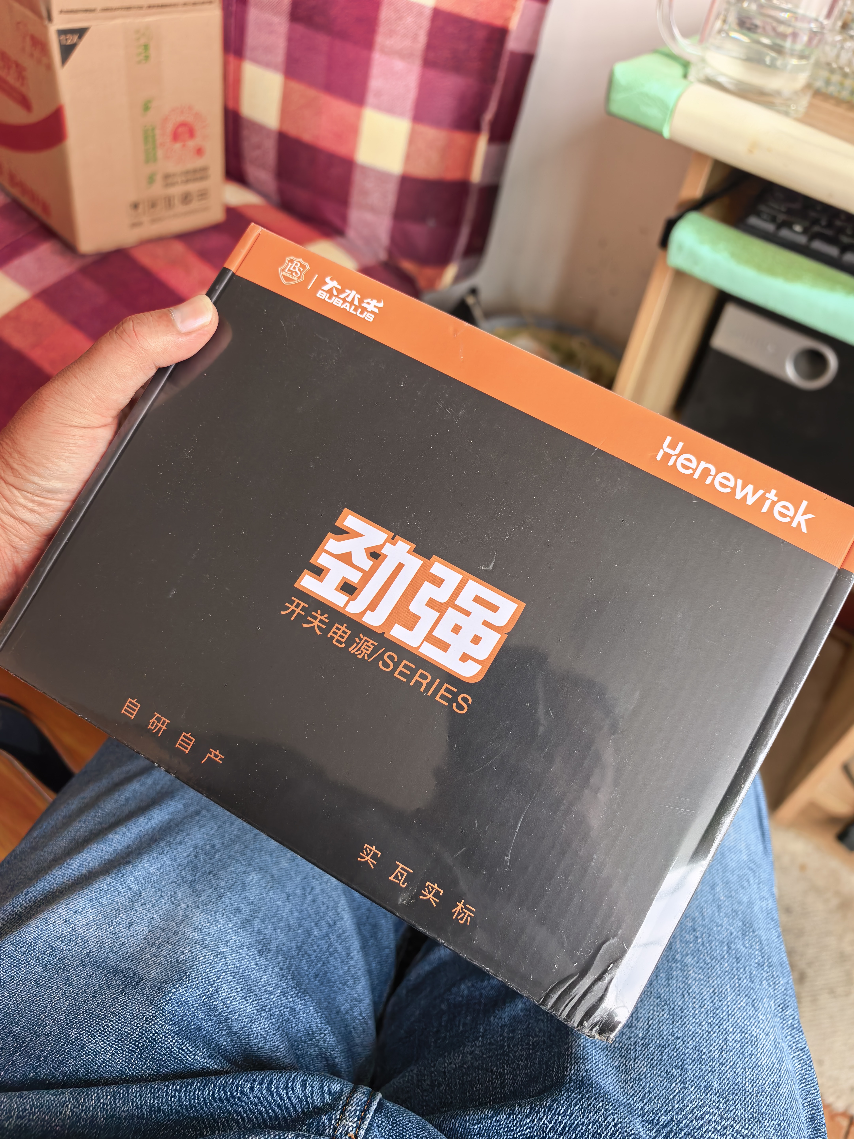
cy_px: 570
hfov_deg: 56.8
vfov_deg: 71.6
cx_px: 427
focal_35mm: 24
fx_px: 789
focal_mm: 8.5
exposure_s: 1/179
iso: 50
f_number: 2
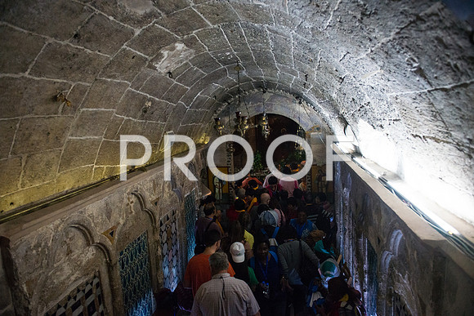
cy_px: 158
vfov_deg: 53.2
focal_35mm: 24
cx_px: 237
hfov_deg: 73.7
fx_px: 316
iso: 3200
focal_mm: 24
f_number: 2.8
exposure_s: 1/250
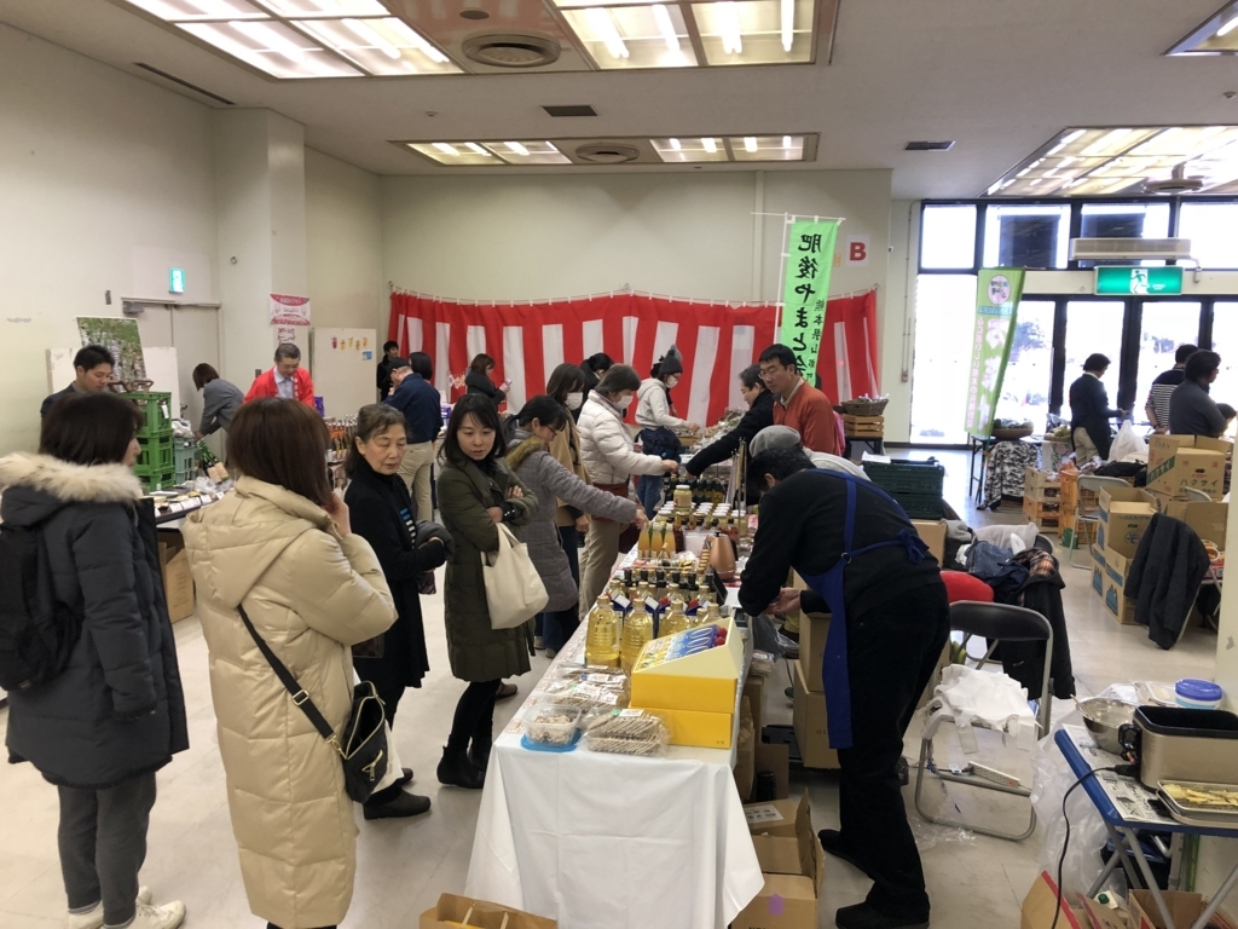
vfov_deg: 48.2
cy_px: 464
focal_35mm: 29
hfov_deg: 61.7
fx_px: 1037
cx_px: 619
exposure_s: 1/120
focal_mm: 3.99
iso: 125
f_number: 1.8
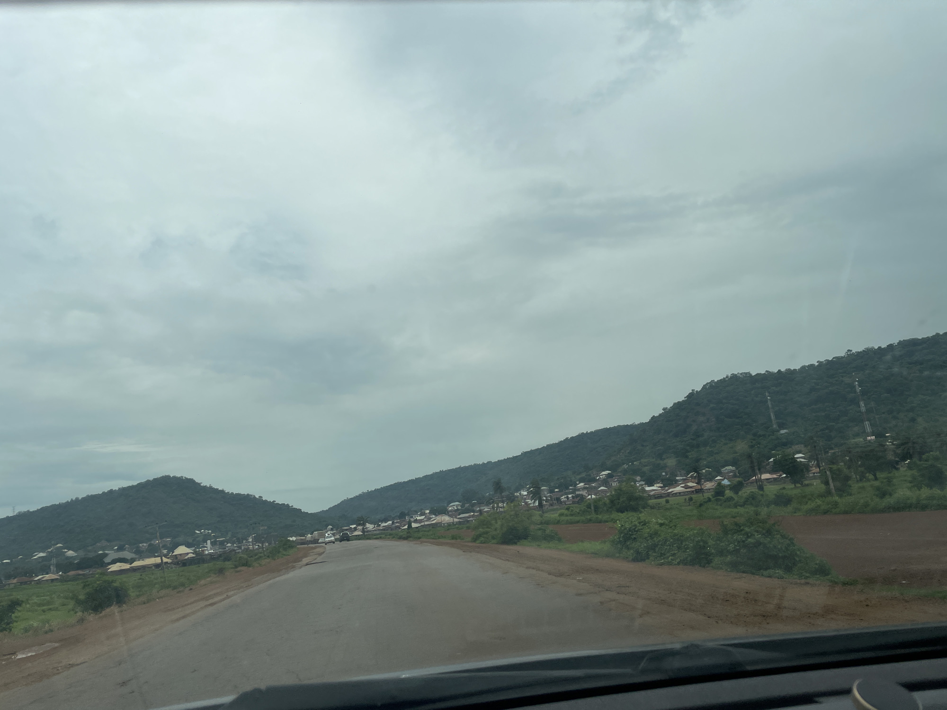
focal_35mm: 26
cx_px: 474
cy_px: 355
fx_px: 711
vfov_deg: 53.1
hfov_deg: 67.3
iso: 32
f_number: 1.6
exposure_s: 1/9091
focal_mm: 4.2
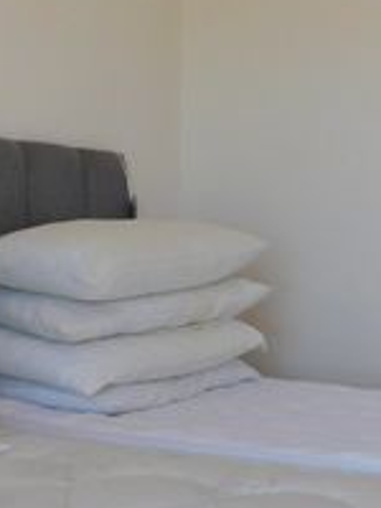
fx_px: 1189
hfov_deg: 18.1
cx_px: 260
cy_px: 312
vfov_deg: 24.1
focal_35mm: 81
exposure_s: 1/200
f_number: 3
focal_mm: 4
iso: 125
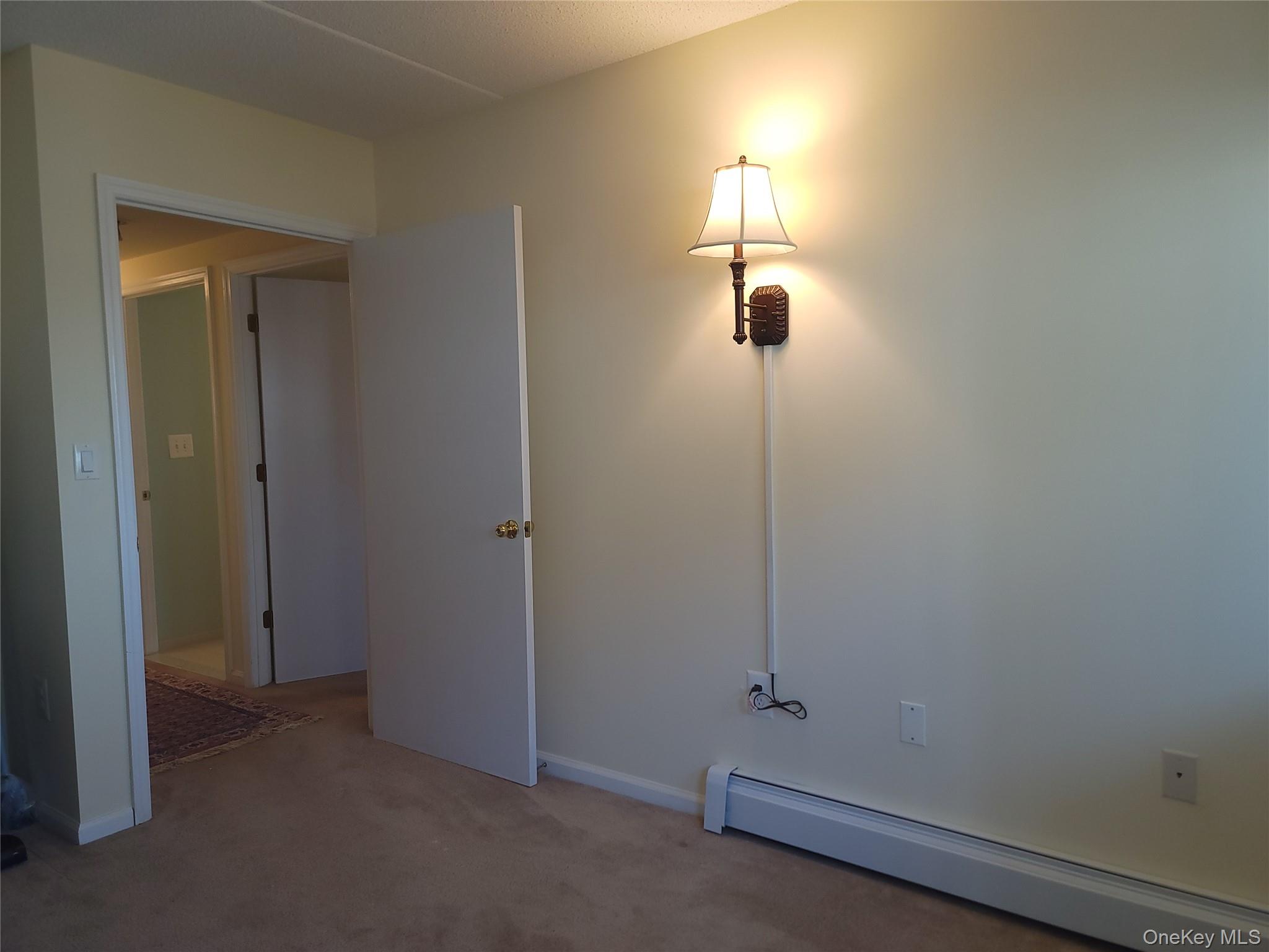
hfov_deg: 71.6
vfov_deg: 56.8
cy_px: 476
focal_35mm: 24
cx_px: 634
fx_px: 880
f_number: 1.8
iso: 125
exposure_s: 1/60
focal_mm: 6.7
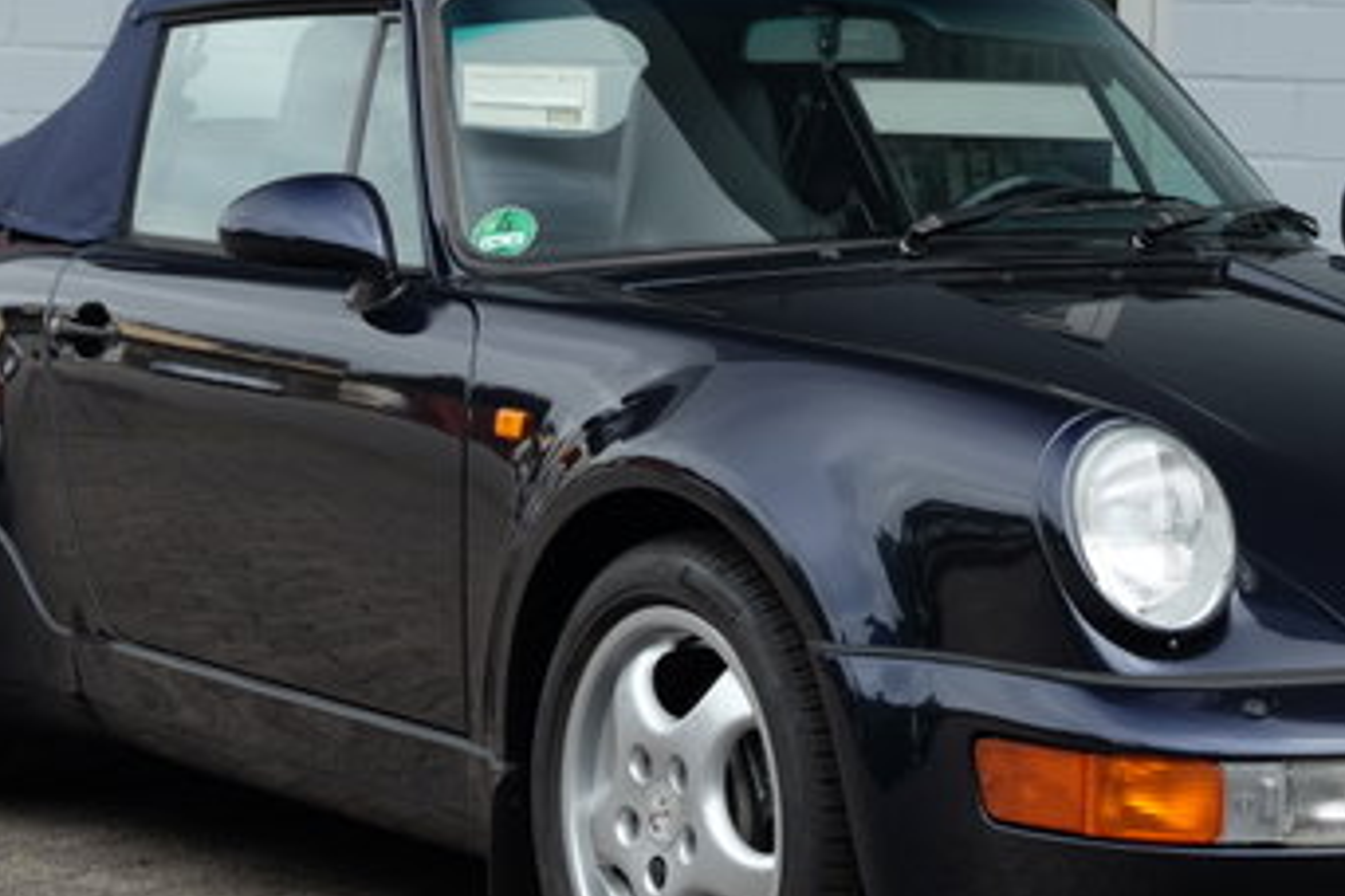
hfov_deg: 14.9
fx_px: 5118
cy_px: 393
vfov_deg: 10.0
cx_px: 936
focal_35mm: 137
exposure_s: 1/140
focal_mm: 40.7
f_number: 5.6
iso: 200
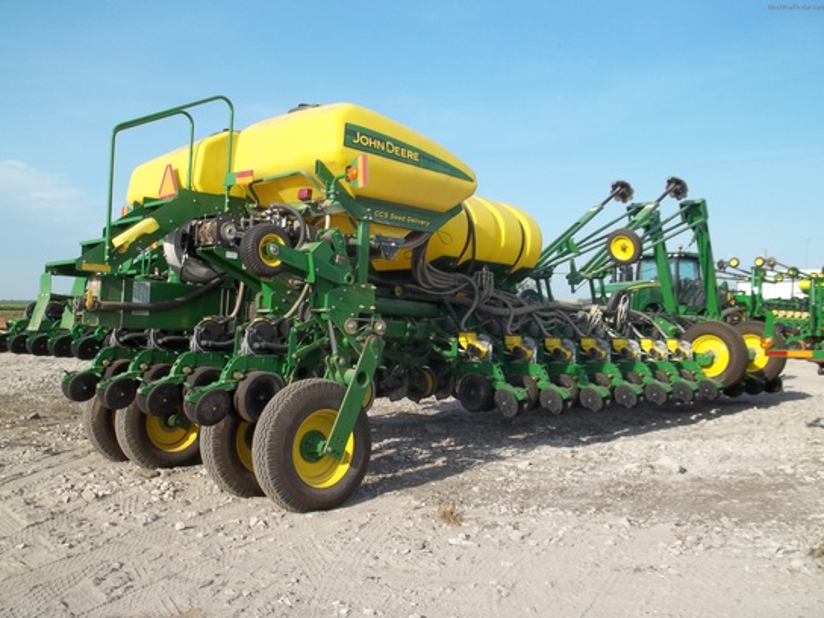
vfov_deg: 42.9
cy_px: 309
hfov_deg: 55.4
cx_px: 412
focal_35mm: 33
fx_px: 786
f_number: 8
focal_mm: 5.9
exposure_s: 1/125
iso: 64
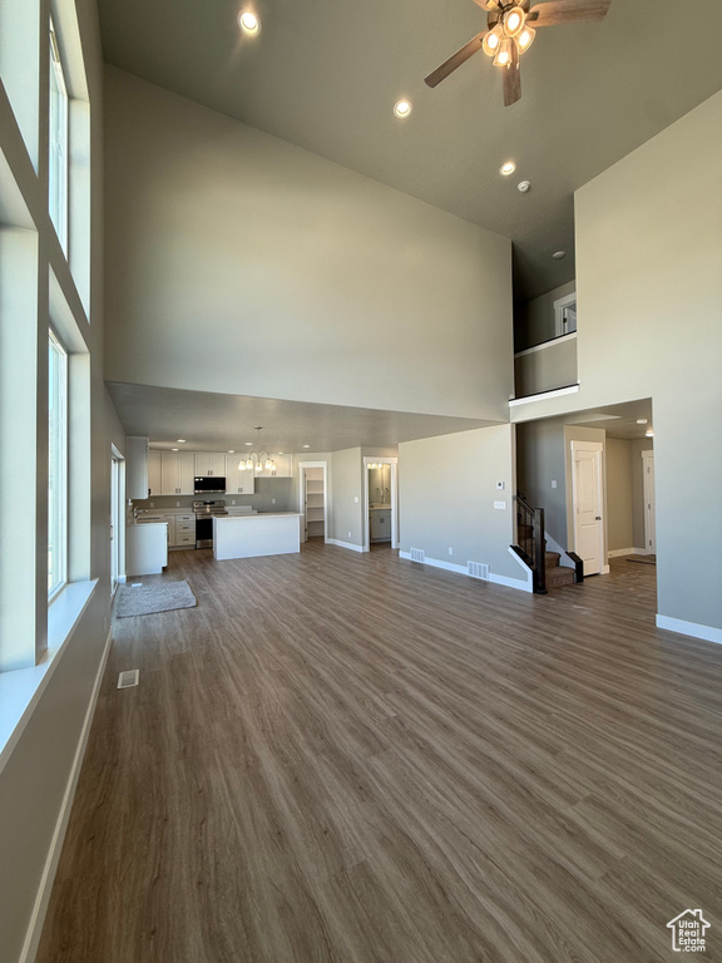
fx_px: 389
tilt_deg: +2.4
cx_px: 361
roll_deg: +0.5
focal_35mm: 14
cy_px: 482
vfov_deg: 102.1
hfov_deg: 85.7
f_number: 2.2
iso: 64
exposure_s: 1/141
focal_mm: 2.22
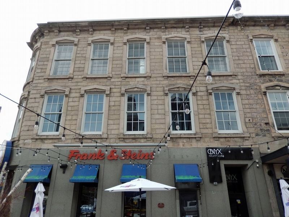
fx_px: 209
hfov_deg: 69.4
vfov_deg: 54.9
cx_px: 144
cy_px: 108
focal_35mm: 25
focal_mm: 4.5
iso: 125
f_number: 3.4
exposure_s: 1/800
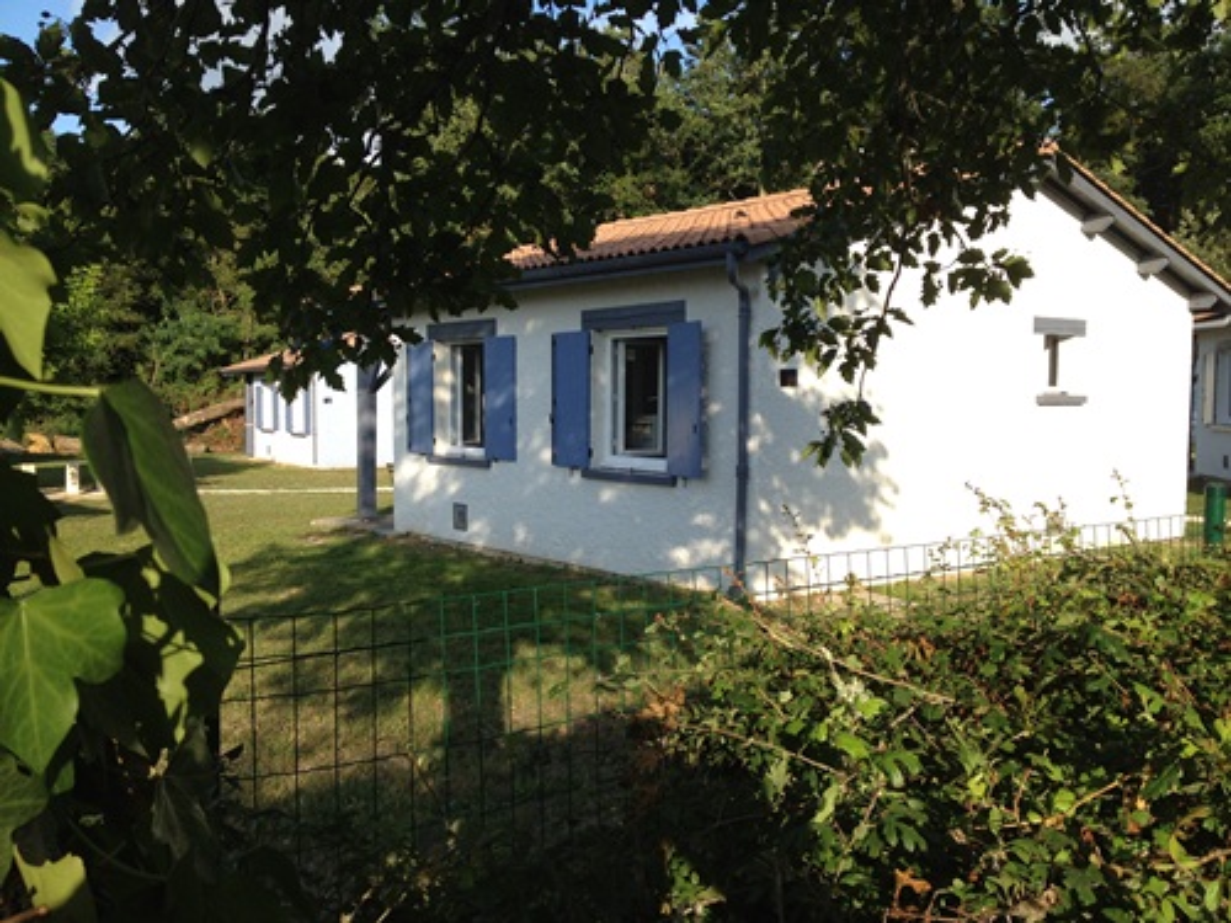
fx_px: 1245
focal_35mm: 35
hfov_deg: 52.6
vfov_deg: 40.7
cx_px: 616
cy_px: 462
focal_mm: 4.28
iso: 64
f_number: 2.4
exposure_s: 1/812
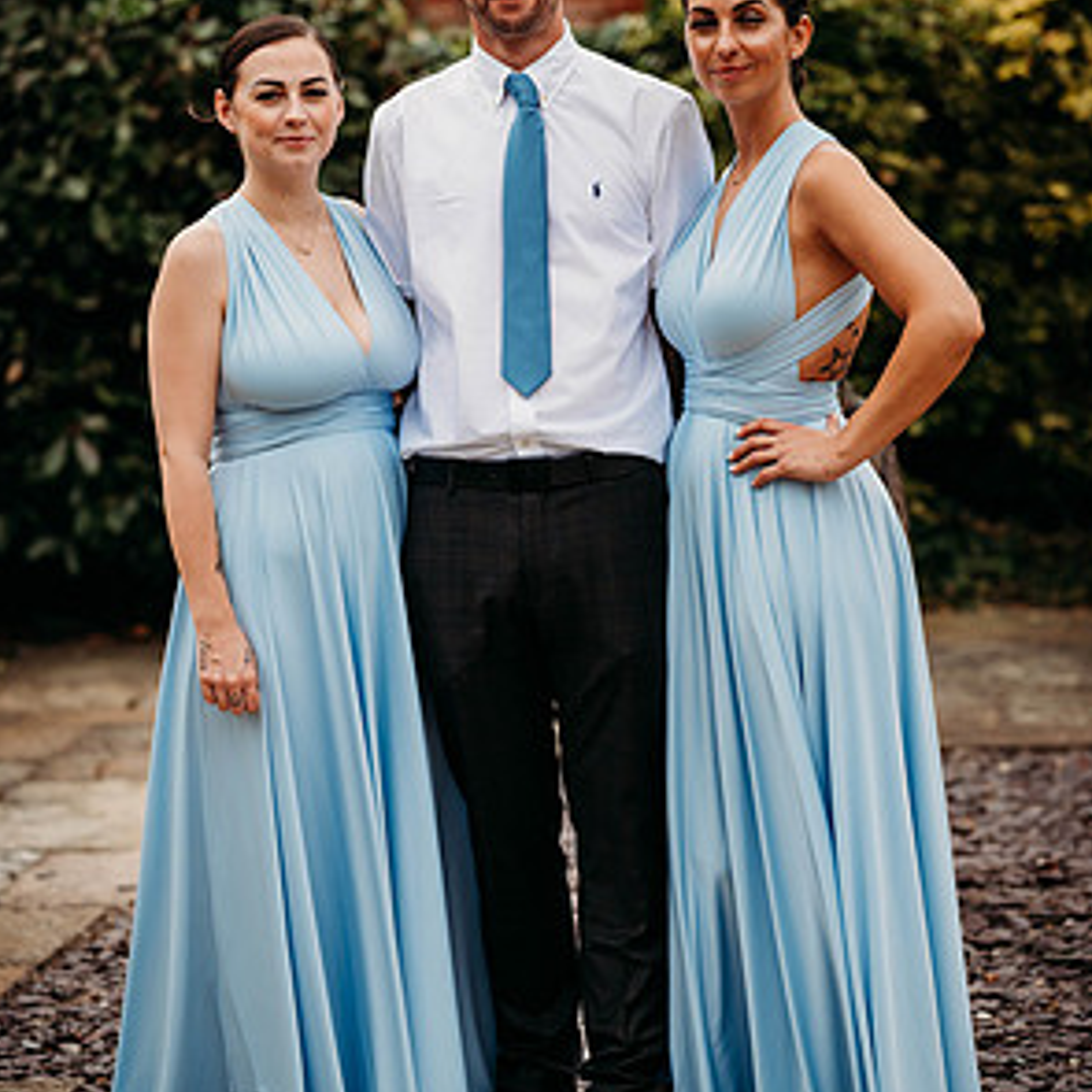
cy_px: 577
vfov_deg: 15.8
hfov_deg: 15.8
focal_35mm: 110
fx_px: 3926
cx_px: 546
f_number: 2.2
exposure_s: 1/1250
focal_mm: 85
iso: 100
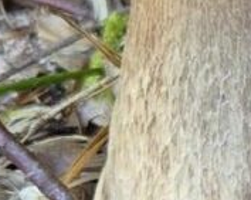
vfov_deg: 11.8
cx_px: 435
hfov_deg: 13.5
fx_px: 964
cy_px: 20
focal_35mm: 130
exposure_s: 1/100
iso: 160
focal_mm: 5.4
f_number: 1.8
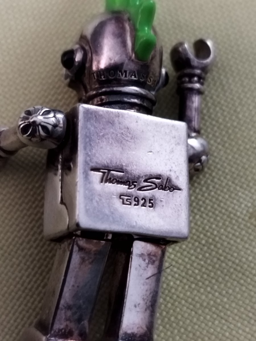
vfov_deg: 71.6
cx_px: 128
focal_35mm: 24
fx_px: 237
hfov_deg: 56.8
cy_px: 170
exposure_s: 1/20
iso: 1090
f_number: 1.89
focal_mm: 5.89
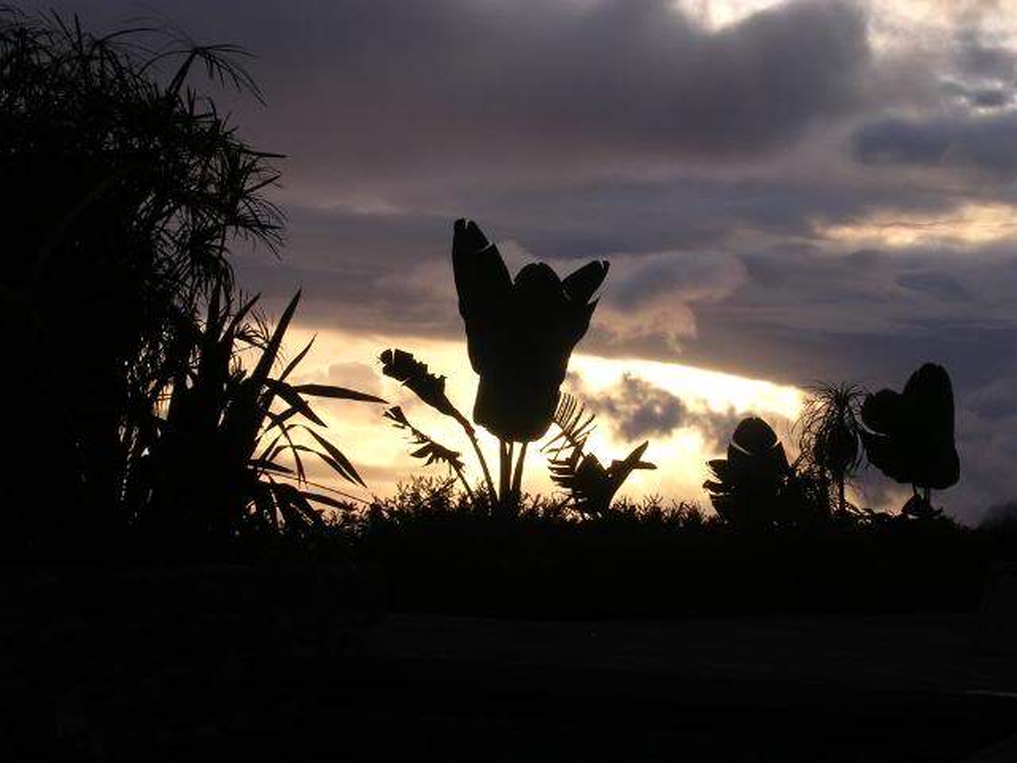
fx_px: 3379
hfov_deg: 17.1
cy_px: 382
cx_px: 508
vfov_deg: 12.9
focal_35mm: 115
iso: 100
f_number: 4.9
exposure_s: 1/312
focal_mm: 17.4
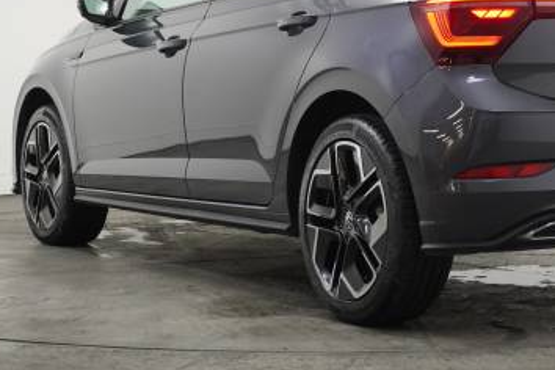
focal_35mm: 95
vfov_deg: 14.4
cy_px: 91
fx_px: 1463
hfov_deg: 21.3
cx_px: 426
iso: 2500
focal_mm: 35
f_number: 5.6
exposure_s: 1/160
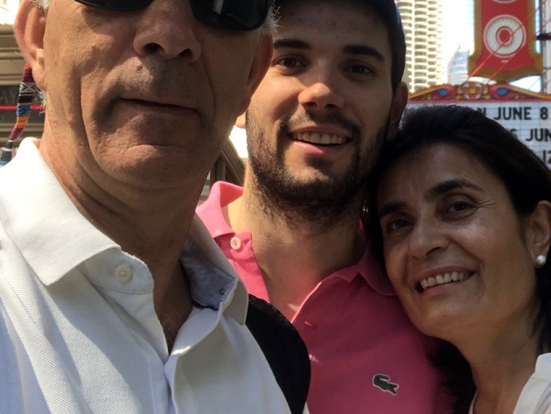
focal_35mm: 61
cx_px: 333
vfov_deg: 23.6
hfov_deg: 31.6
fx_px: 971
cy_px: 71
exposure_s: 1/120
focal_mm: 2.87
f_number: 2.2
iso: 50
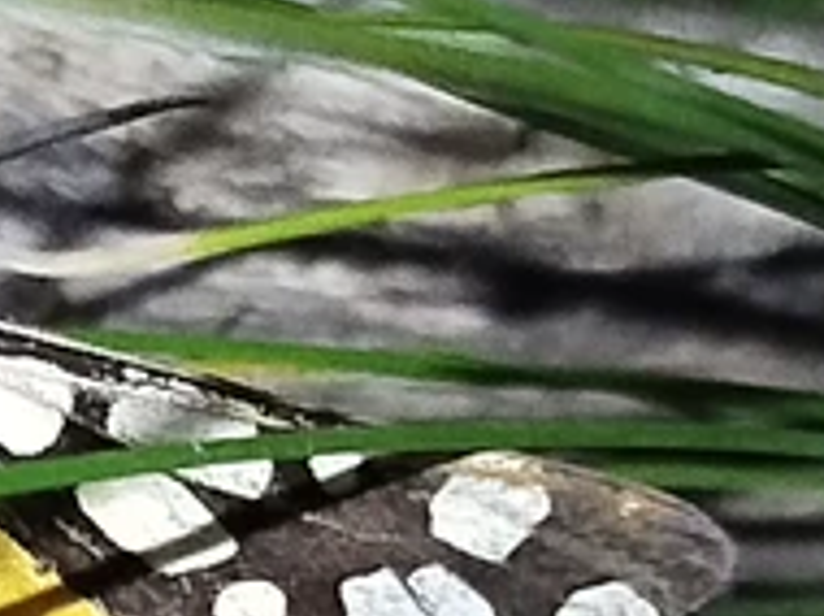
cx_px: -221
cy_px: 898
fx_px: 5539
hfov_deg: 8.4
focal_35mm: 233
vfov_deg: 6.3
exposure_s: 1/33
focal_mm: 5.31
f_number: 1.7
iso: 500
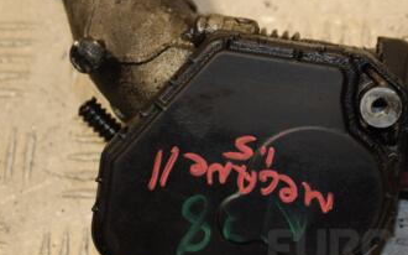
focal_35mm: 139
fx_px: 1545
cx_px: 245
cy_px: 83
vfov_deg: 9.4
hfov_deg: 15.0
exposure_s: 1/200
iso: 800
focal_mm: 50
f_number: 5
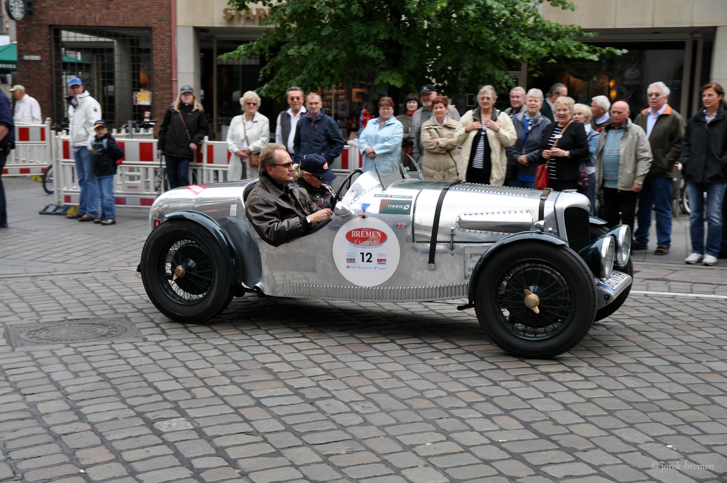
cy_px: 242
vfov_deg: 25.7
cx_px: 364
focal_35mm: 52
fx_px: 1059
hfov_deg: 37.9
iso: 200
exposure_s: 1/320
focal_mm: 35
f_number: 5.6
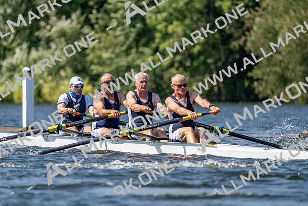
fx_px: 4279
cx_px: 154
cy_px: 103
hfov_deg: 4.1
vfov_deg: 2.8
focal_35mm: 500
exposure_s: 1/2000
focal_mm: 500
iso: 320
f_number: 6.3
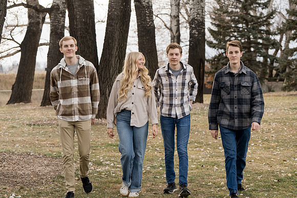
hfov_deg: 27.3
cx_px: 148
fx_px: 611
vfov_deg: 18.4
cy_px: 99
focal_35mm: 74
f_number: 4
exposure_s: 1/250
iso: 250
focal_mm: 74
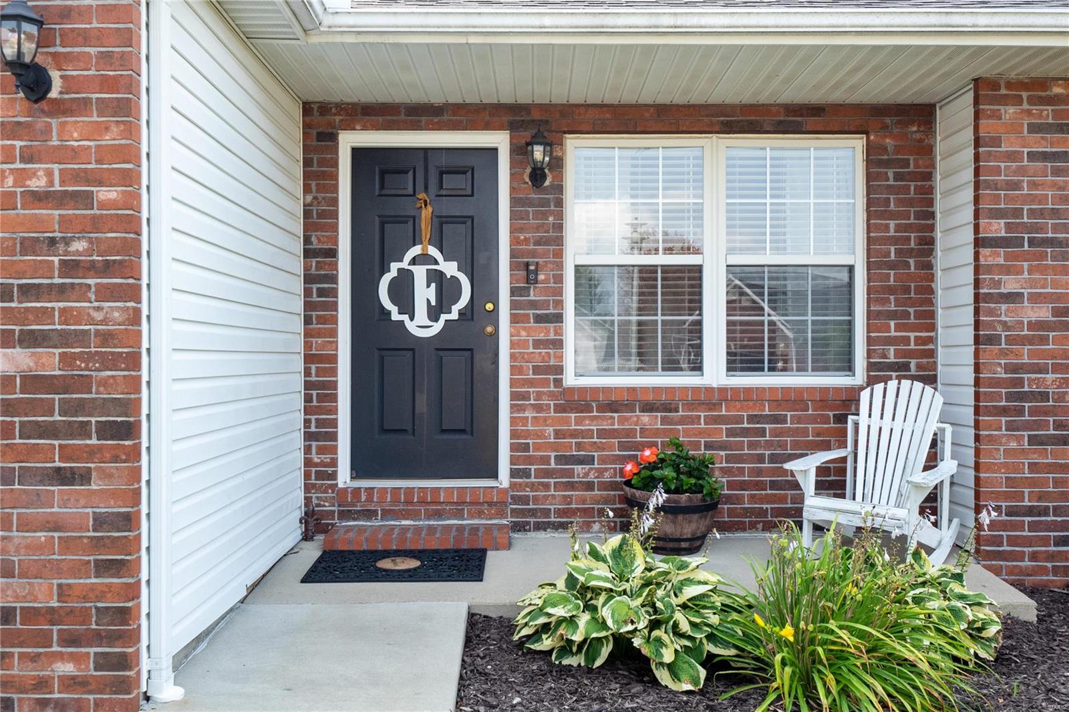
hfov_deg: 53.1
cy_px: 356
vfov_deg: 36.9
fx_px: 1069
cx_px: 534
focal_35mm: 36
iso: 400
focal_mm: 18
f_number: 8
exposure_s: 1/200
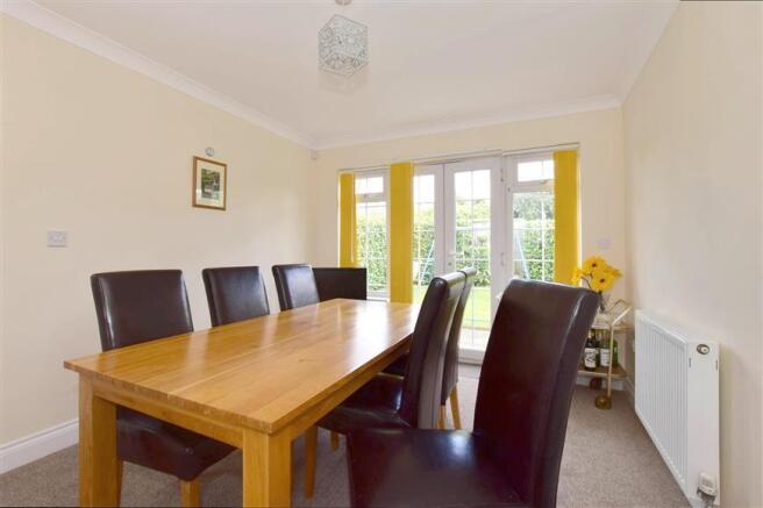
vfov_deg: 77.3
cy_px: 254
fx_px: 318
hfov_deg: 100.4
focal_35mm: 15
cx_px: 382
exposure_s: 1/30
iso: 200
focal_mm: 10
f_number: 11
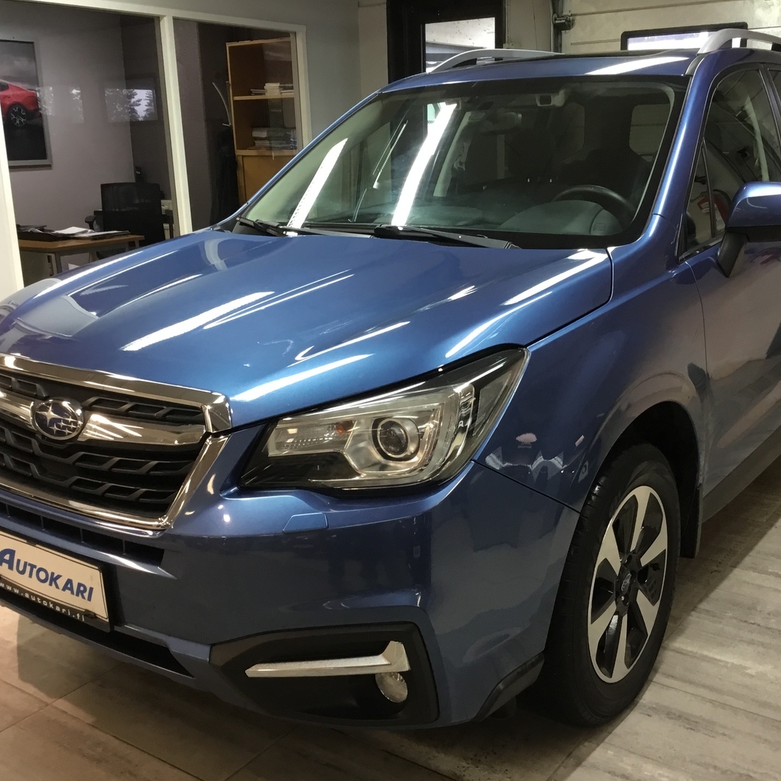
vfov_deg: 44.9
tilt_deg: -15.3
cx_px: 423
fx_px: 944
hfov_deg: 44.9
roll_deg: +3.6
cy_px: 393
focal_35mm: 37
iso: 100
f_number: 2.4
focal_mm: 3.3
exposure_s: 1/33
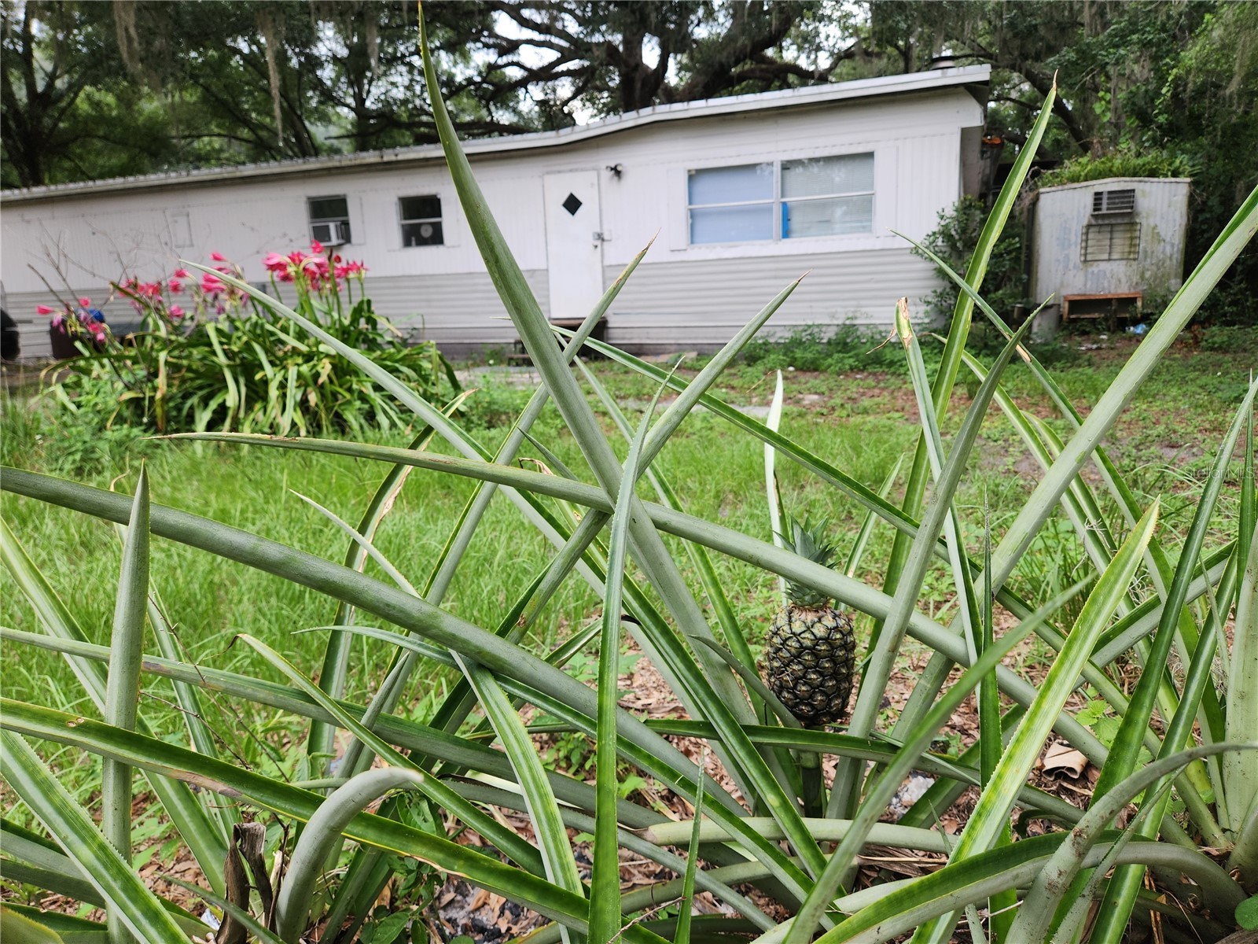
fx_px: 836
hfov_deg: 73.9
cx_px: 629
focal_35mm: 23
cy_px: 472
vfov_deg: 58.9
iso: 50
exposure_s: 1/180
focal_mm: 5.4
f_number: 1.8
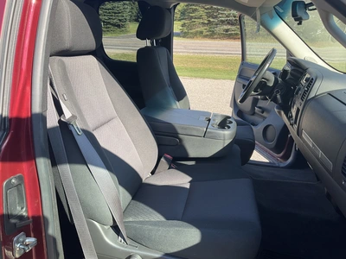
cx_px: 173
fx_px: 290
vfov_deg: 48.2
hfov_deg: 61.7
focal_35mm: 29
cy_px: 130
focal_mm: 3
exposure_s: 1/302
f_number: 1.8
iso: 25
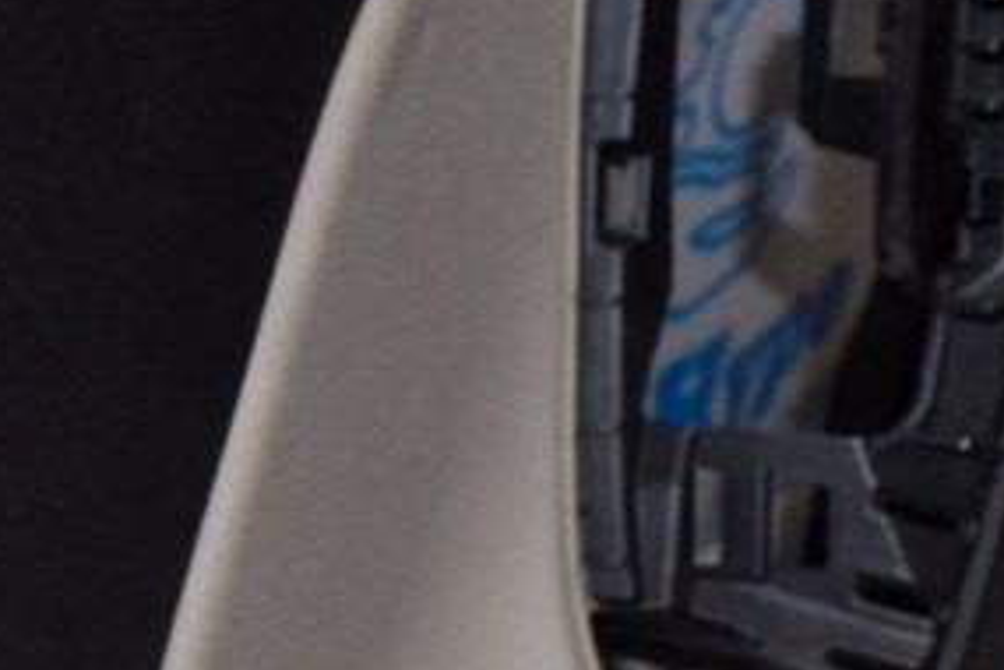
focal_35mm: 97
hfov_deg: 17.7
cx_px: -698
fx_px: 2705
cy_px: 668
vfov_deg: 13.9
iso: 1600
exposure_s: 1/200
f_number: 8
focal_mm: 18
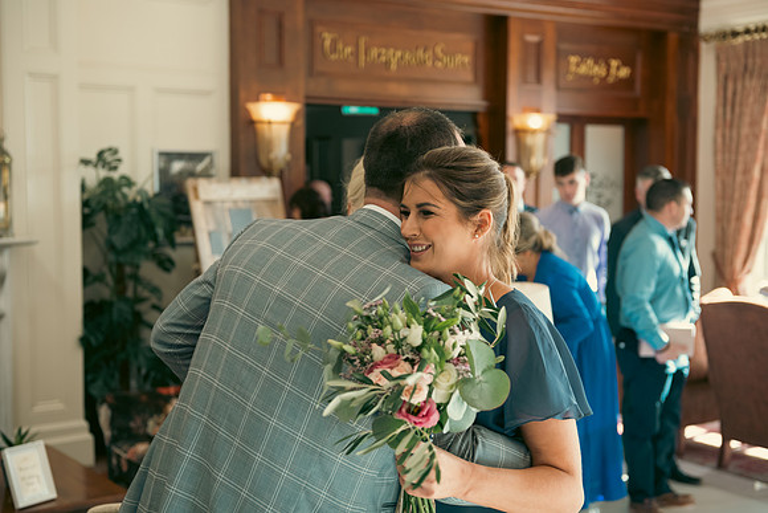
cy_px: 256
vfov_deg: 27.0
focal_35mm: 50
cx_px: 384
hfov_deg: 39.6
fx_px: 1067
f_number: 3.5
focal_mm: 50
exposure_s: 1/100
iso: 400
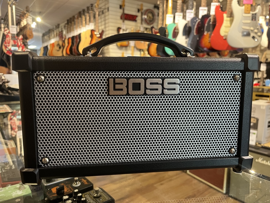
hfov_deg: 67.3
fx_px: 203
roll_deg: -0.4
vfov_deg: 53.1
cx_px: 135
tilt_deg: -8.5
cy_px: 102
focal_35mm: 26
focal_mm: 5.1
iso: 320
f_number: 1.6
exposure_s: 1/60
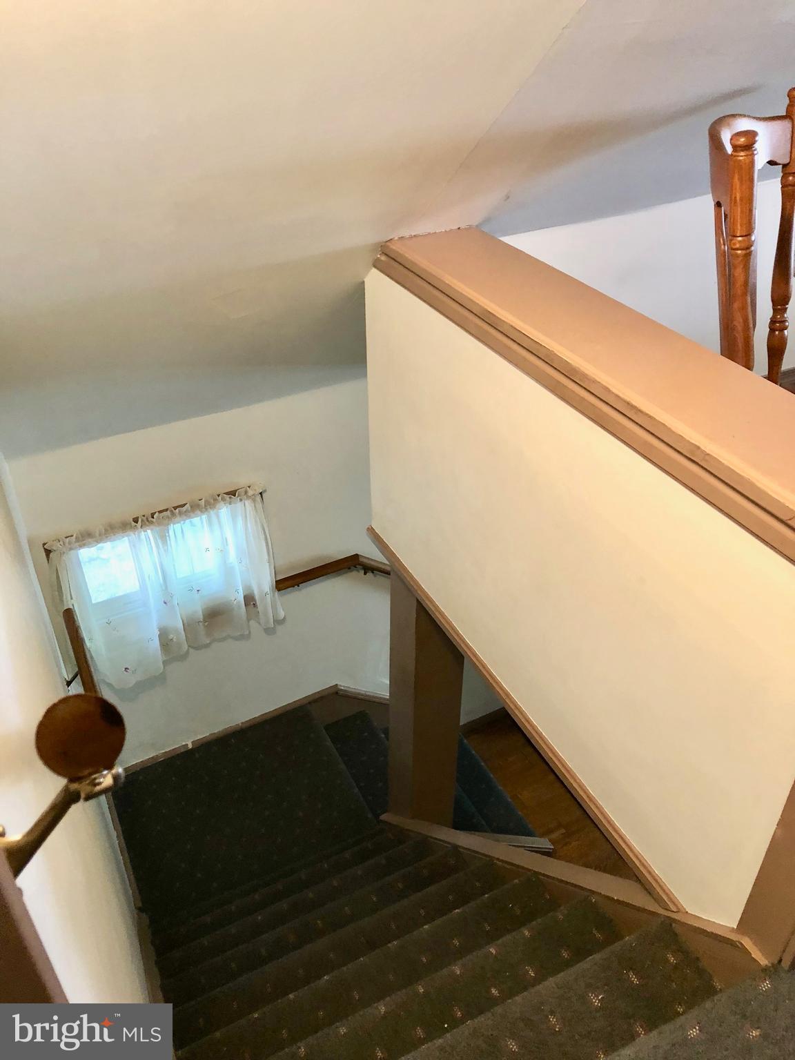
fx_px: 857
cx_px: 398
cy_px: 530
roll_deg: +0.5
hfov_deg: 49.7
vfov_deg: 63.4
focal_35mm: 28
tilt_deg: -36.0
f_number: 1.8
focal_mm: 3.99
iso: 80
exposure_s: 1/15
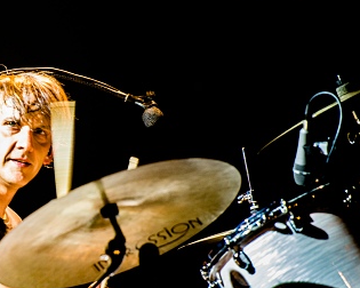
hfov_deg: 4.5
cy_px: 220
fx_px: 4571
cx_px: 5
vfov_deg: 3.6
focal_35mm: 429
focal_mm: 200
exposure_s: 1/100
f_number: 2.8
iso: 800
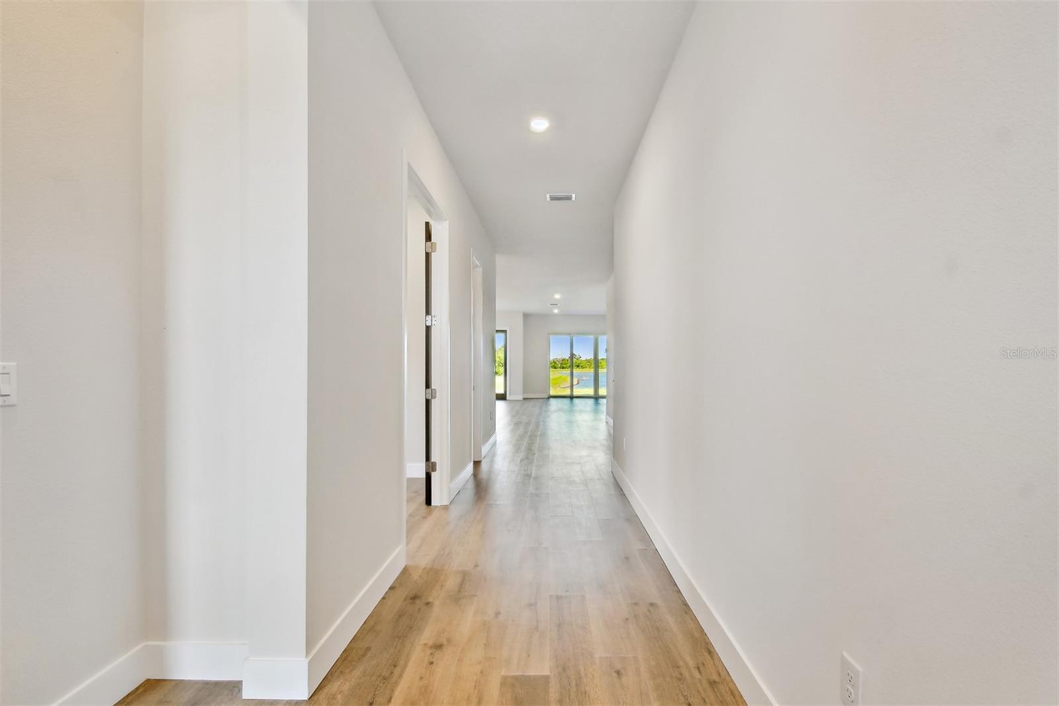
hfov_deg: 100.4
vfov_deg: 77.3
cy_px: 353
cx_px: 530
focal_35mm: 15
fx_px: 441
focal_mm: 10
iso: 100
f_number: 7.1
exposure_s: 1/200
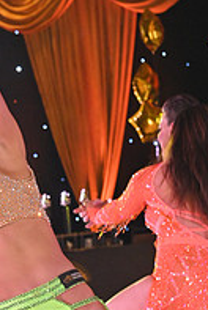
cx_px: -61
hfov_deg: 6.6
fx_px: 1779
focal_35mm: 206
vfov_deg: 9.8
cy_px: 365
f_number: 6.3
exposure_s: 1/320
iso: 3200
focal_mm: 70
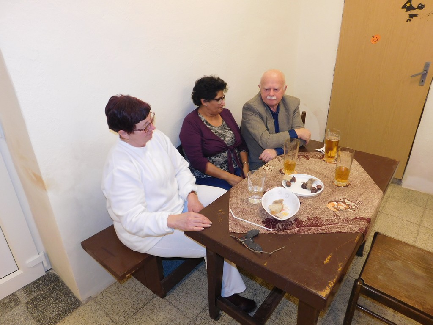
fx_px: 288
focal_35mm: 23
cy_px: 162
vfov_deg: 58.9
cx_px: 216
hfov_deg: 73.9
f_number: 3
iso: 180
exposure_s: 1/30
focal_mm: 4
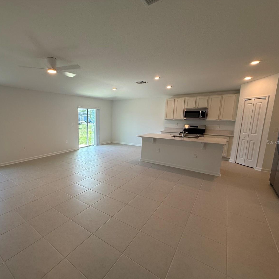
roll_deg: -0.4
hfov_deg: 81.7
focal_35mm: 17
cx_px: 98
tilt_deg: -8.3
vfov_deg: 84.0
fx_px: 155
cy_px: 142
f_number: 2.2
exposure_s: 1/120
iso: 64
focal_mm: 2.22
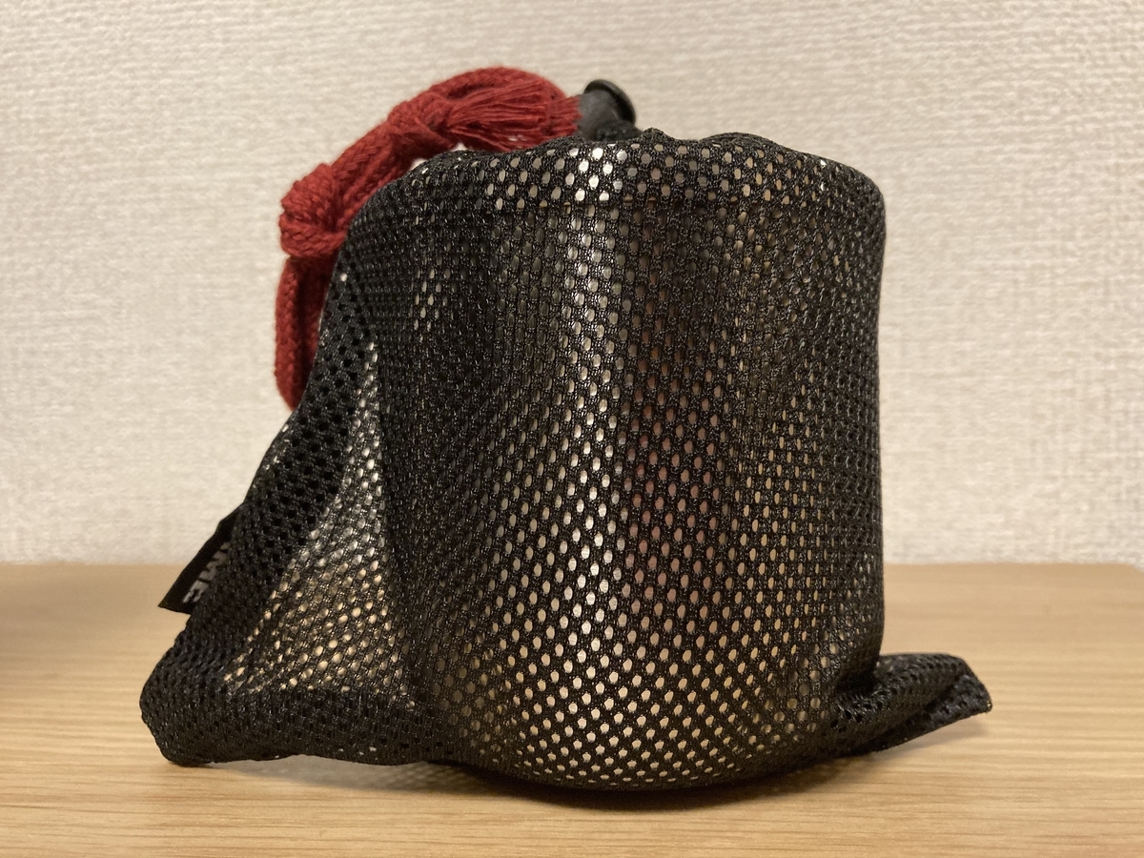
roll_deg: +0.8
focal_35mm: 28
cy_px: 429
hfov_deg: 63.4
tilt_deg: -2.7
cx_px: 572
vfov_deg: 49.7
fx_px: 925
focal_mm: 3.99
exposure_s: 1/43
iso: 320
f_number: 1.8
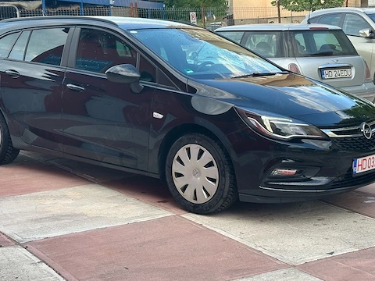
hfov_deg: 32.2
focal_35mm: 60
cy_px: 121
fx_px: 650
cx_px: 171
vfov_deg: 24.4
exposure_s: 1/426
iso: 64
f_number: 1.78
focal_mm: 6.86
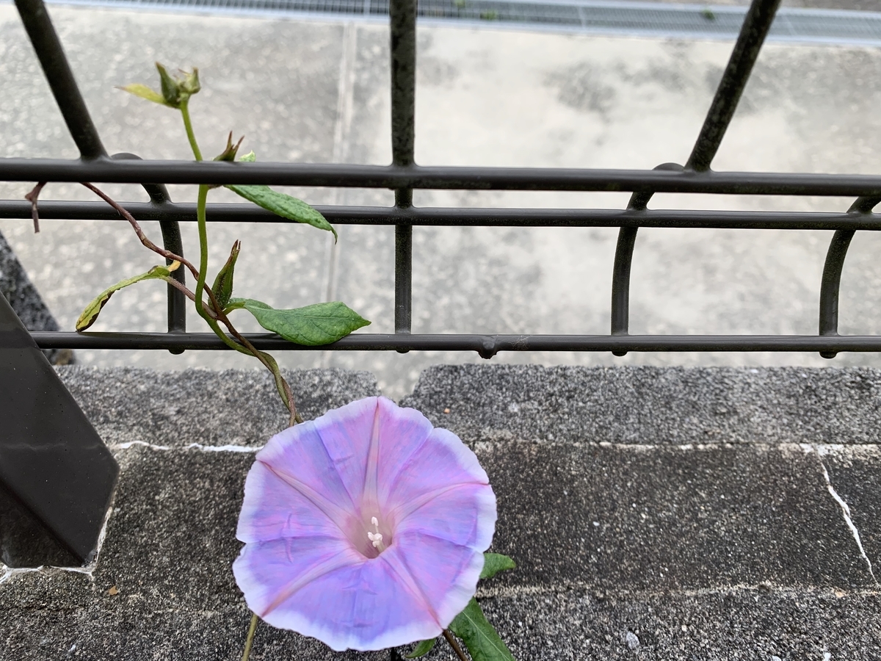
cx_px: 440
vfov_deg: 53.1
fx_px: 662
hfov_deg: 67.3
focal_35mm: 26
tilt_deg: -52.5
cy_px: 330
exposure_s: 1/121
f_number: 1.8
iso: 40
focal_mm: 4.25
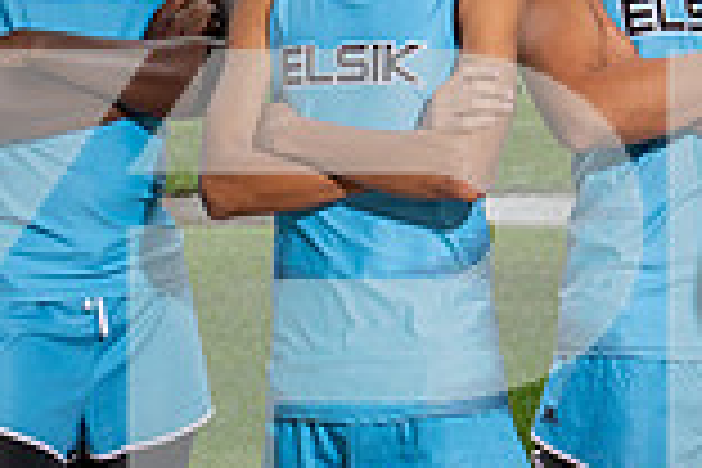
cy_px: 176
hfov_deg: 8.0
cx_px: -39
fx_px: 4992
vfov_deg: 5.4
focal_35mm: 256
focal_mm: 55
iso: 500
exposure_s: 1/250
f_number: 6.3
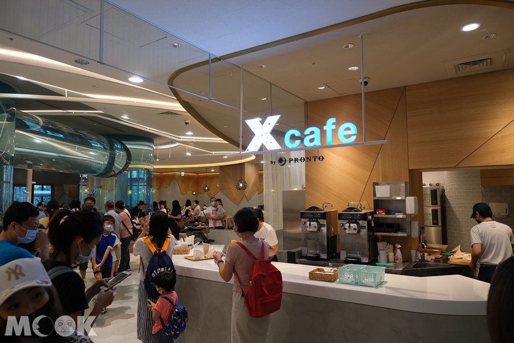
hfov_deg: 73.7
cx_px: 257
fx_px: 343
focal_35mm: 24
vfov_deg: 53.1
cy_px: 172
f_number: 2.8
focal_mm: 16
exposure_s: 1/160
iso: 400
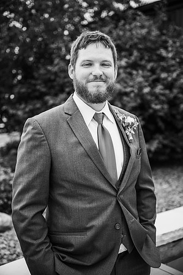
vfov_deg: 38.9
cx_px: 92
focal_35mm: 51
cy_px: 138
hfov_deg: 26.4
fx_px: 390
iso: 200
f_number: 2.8
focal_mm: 51
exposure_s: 1/1000
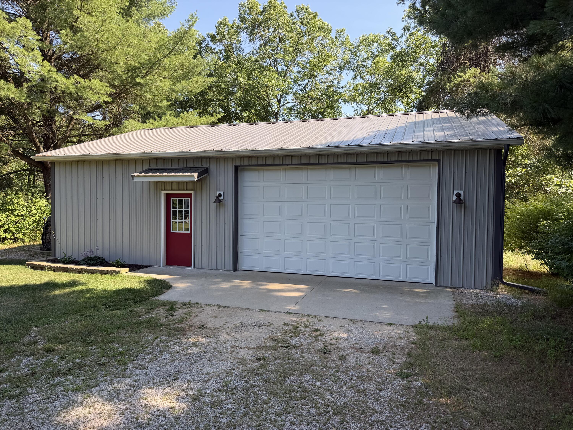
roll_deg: -0.5
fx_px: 397
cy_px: 215
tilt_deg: -1.3
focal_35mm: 24
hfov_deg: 71.6
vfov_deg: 56.8
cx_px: 286
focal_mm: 6.76
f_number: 1.78
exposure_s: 1/822
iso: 80
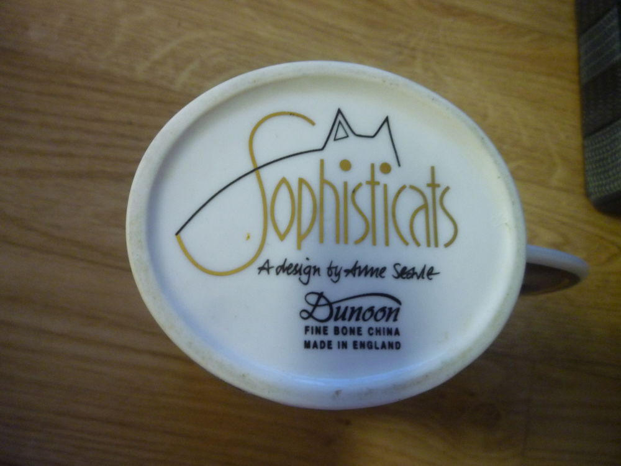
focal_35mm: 29
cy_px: 233
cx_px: 310
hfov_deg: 61.7
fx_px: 520
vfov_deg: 48.2
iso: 400
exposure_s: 1/10
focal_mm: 5.2
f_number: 3.3
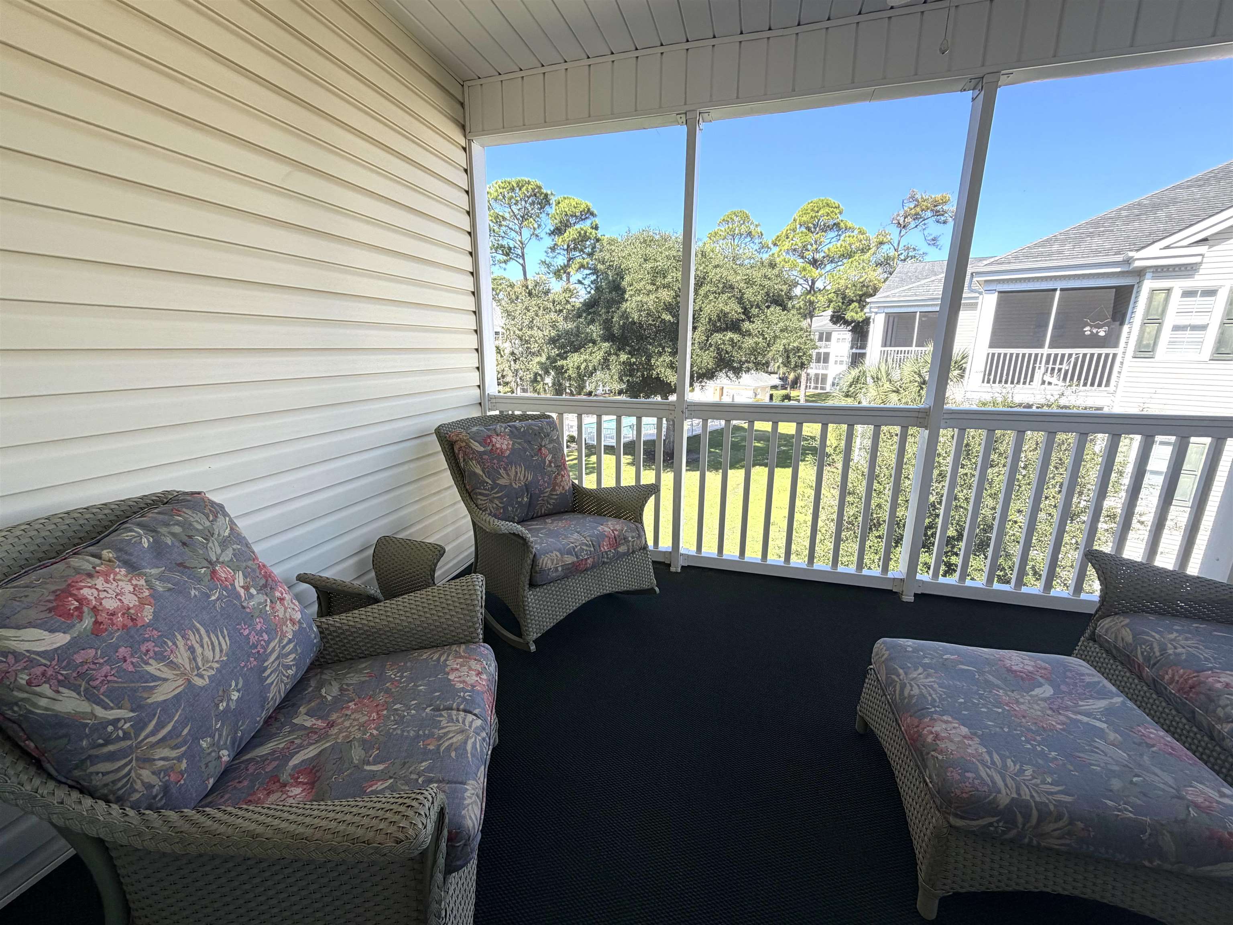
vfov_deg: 85.7
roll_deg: -0.4
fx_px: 499
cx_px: 616
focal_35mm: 14
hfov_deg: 102.1
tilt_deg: -13.4
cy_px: 462
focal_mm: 2.22
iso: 50
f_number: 2.2
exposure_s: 1/370
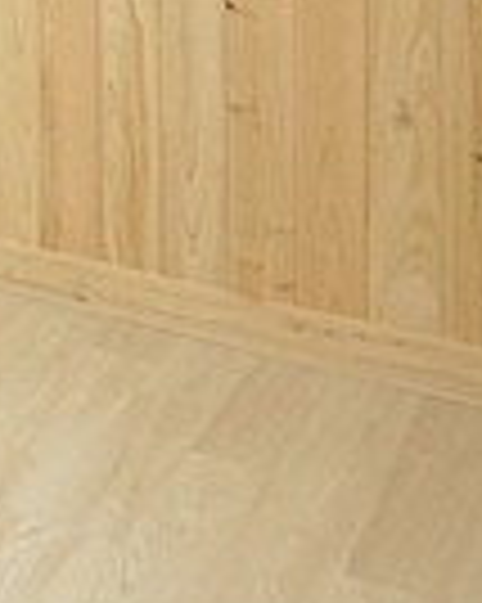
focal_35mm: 84
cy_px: -369
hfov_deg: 12.0
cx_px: -865
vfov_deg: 19.1
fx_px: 1500
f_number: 5.6
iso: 1600
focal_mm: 10
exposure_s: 1/200
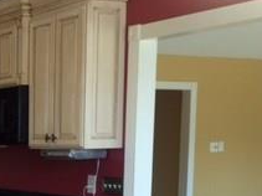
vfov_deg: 16.3
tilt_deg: -6.4
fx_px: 666
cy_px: 212
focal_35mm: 88
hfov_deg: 19.8
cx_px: -111
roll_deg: +0.9
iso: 50
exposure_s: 1/60
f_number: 2.2
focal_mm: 4.15
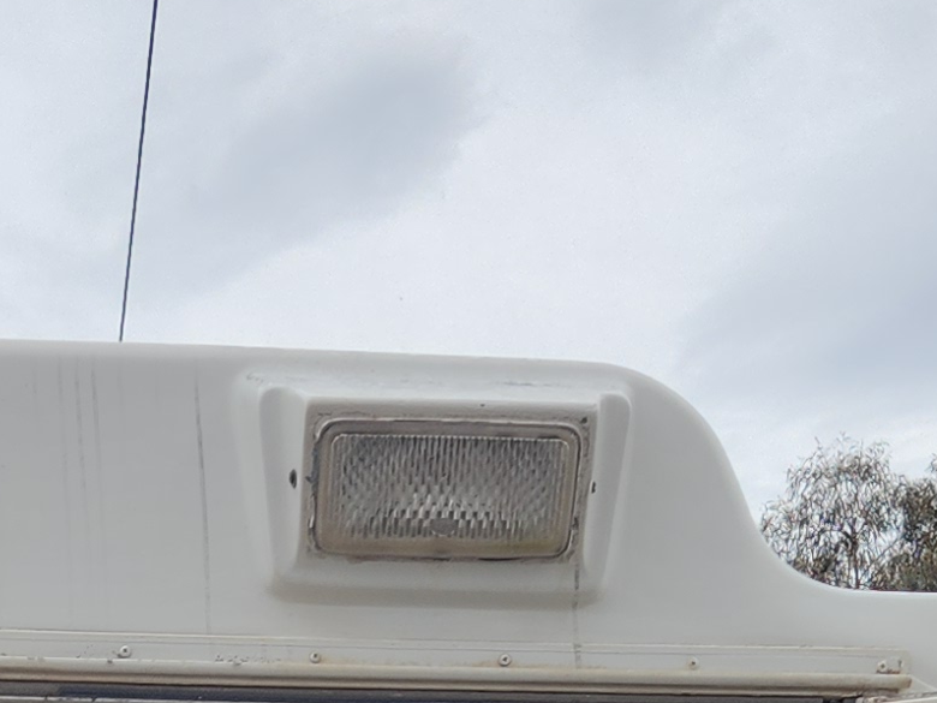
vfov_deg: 10.5
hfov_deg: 16.5
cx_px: 145
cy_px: 1785
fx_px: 3194
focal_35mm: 118
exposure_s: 1/215
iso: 20
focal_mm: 5.4
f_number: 1.8
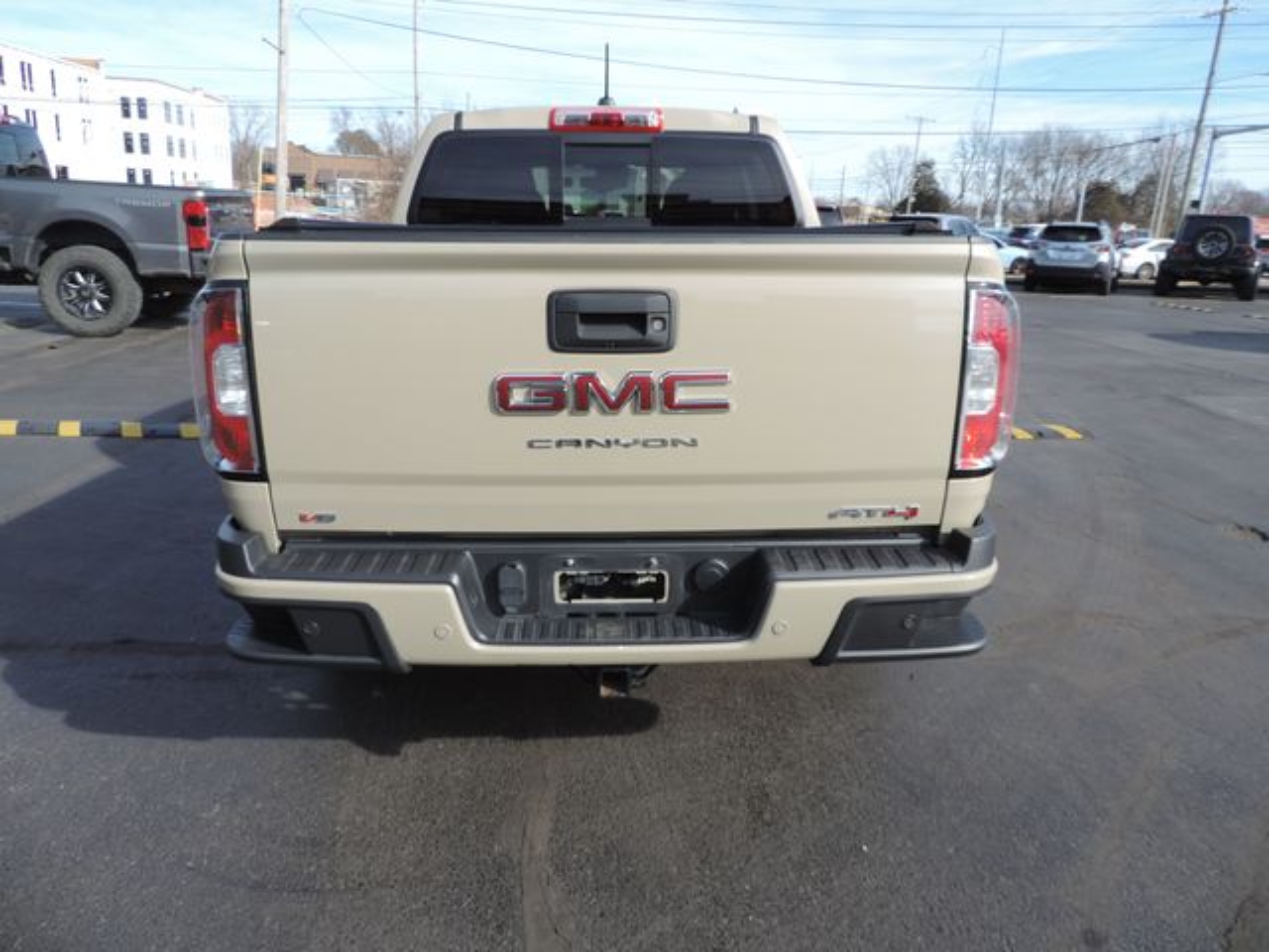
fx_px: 880
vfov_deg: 56.8
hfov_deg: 71.6
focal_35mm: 24
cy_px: 476
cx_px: 634
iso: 80
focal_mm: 4.3
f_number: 3
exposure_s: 1/640
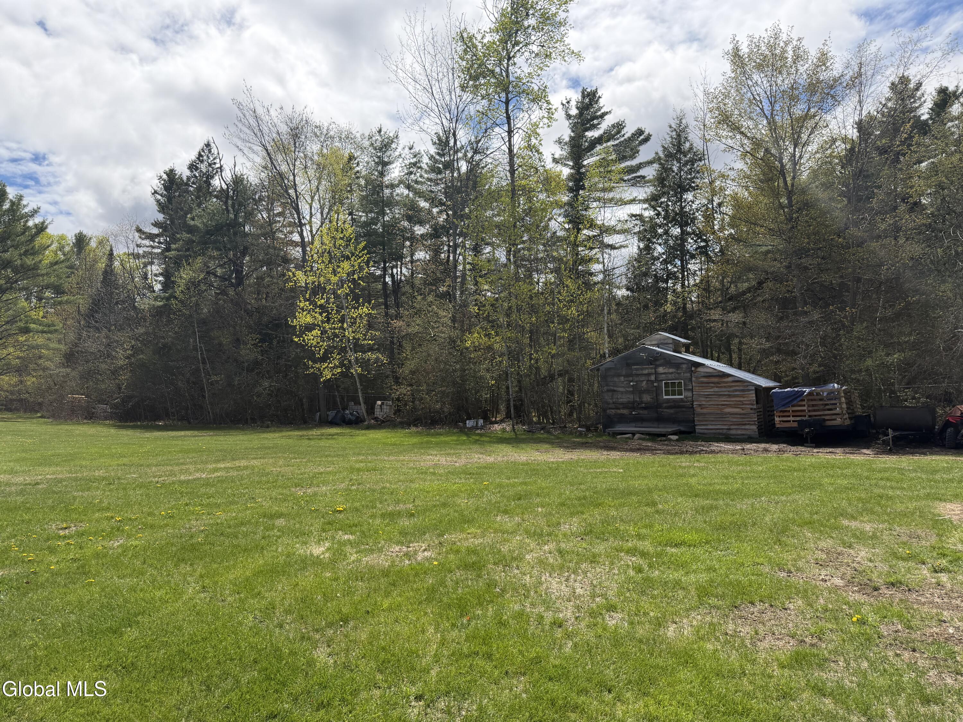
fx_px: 668
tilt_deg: +1.8
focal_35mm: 24
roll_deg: +1.1
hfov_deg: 71.6
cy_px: 361
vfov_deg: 56.8
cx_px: 482
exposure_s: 1/5714
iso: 100
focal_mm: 6.76
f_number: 1.78
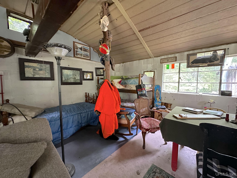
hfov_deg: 102.1
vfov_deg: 85.7
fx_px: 96
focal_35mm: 14
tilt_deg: -3.4
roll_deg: +0.2
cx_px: 118
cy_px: 89
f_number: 2.2
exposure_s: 1/56
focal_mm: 2.22
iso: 1250
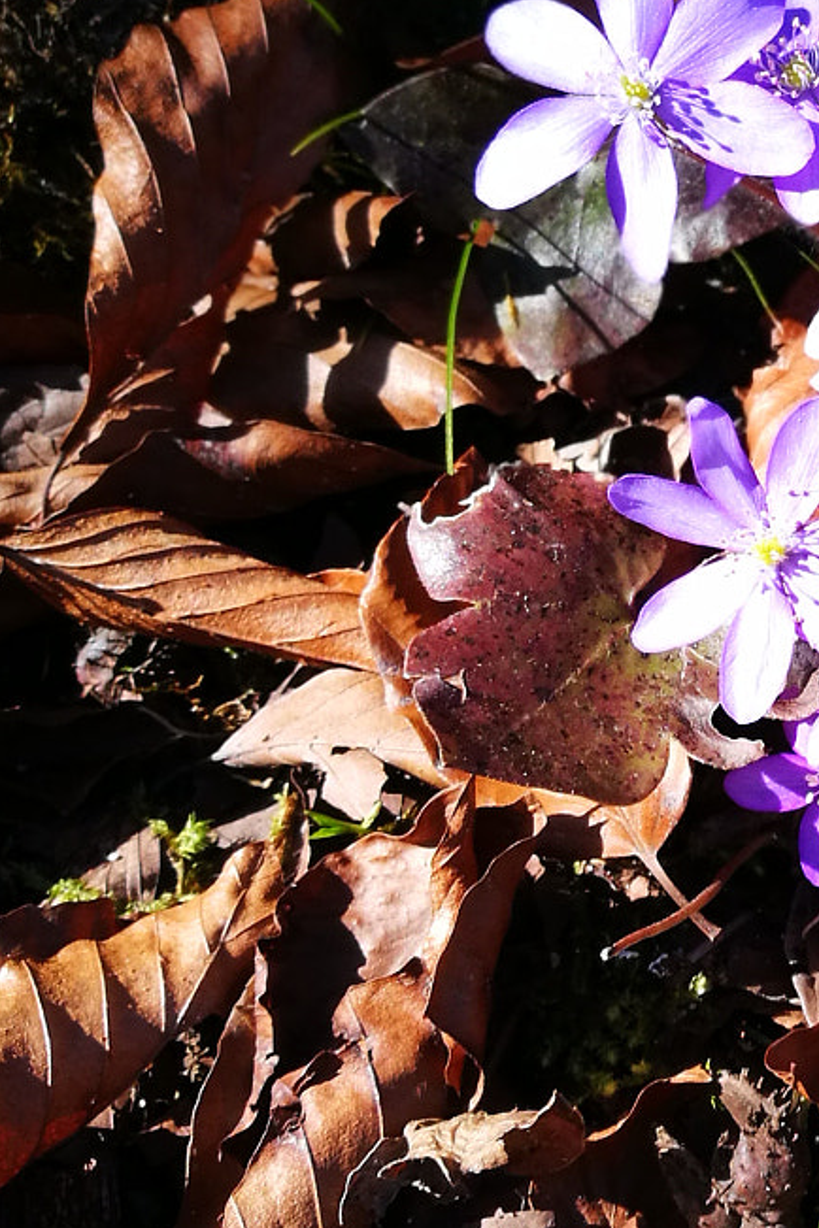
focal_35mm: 69
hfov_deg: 18.2
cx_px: 1112
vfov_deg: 29.2
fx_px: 2354
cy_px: 575
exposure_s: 1/288
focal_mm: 4.5
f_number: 4
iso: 50
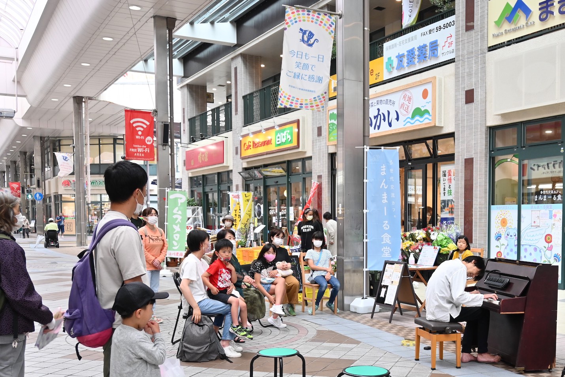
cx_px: 282
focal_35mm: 31
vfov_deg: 42.6
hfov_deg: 60.7
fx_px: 483
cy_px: 188
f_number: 3.8
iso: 500
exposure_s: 1/160
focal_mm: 20.5
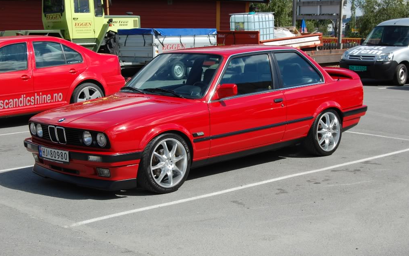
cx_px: 206
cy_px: 120
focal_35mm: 62
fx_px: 691
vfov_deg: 21.0
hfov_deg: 33.0
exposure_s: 1/320
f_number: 9
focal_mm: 40
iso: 200
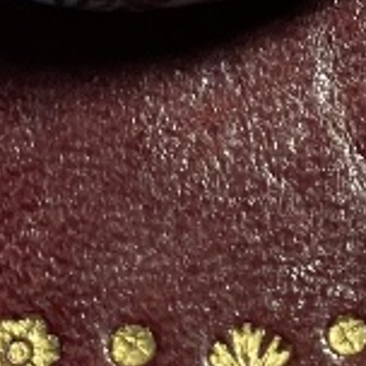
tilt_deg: -61.8
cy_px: -951
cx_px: 766
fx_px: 4354
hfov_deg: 4.7
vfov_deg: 4.5
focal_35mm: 364
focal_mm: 6
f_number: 2
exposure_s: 1/100
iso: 125
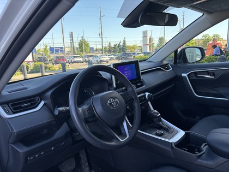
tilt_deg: -11.9
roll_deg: +2.1
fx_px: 172
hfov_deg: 67.3
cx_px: 114
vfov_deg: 53.1
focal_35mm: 26
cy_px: 86
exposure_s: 1/364
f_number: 1.6
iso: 50
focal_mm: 5.96
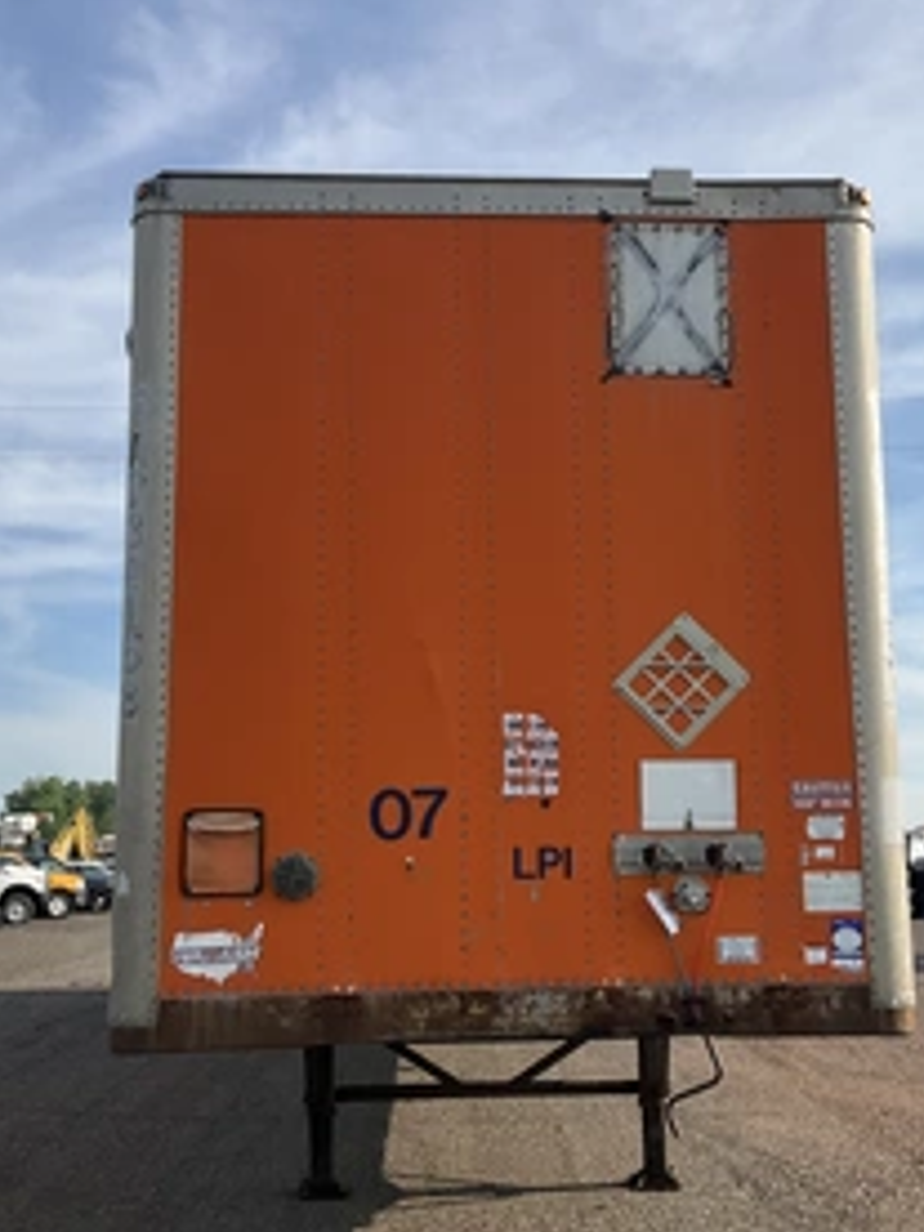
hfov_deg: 34.3
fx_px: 1495
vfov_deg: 44.8
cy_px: 625
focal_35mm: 42
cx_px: 531
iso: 25
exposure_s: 1/1984
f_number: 1.8
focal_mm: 3
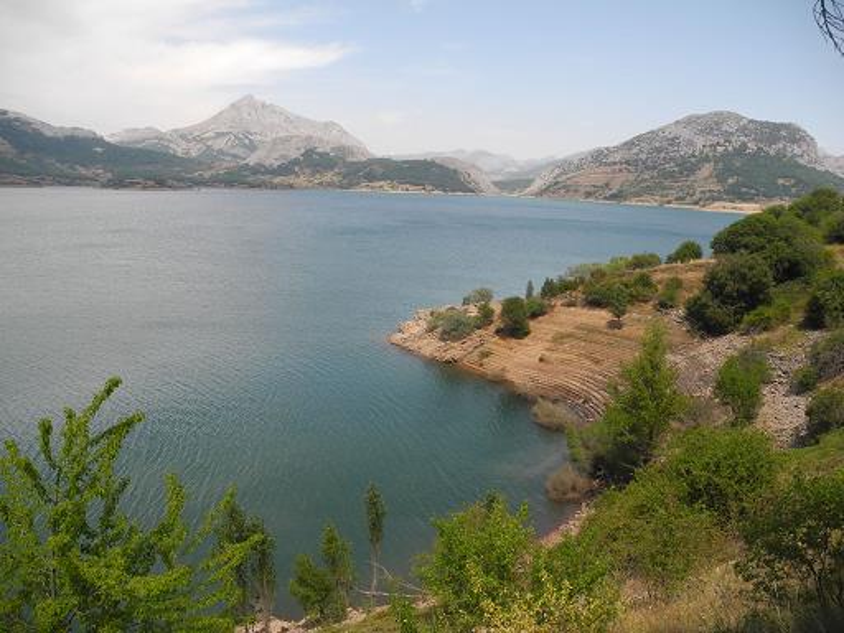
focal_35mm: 28
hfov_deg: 63.4
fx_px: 683
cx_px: 422
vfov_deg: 49.7
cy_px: 316
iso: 100
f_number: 3.2
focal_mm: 6
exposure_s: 1/800
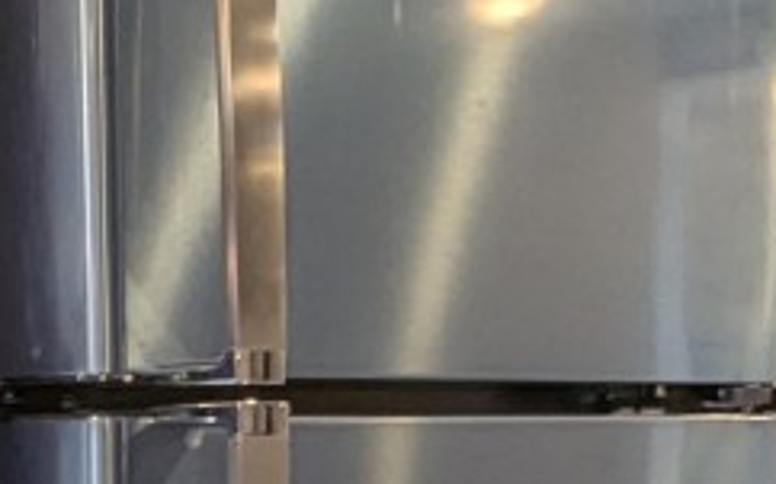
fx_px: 2072
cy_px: 747
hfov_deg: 20.6
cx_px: 21
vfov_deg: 12.6
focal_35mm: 98
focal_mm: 2.35
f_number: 2.2
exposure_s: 1/157
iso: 91
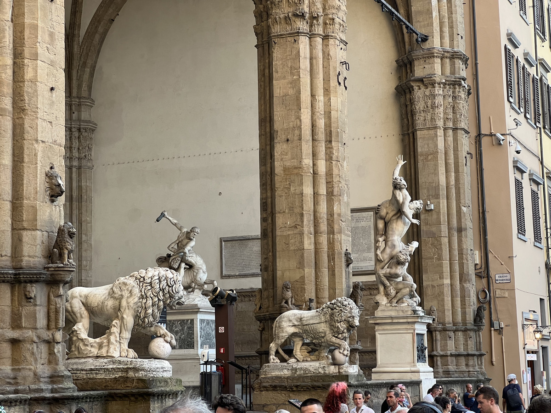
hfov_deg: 25.3
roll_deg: +1.5
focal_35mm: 77
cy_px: 206
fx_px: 1226
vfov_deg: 19.1
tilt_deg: +8.5
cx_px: 276
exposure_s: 1/122
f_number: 2.8
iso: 100
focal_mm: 9
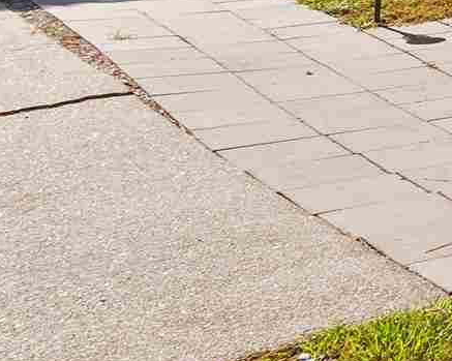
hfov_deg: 11.9
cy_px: -271
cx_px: 1288
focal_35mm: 99
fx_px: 1323
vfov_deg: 14.0
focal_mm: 10
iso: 100
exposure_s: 1/250
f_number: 8
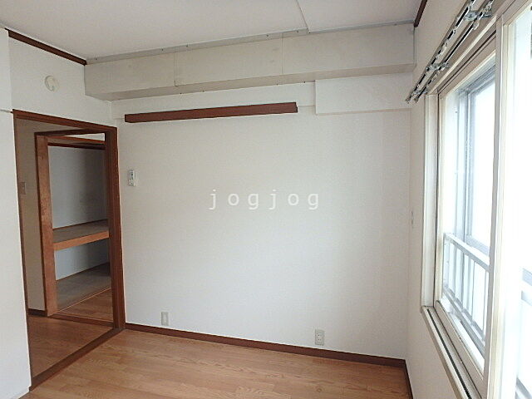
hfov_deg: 79.0
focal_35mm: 21
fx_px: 323
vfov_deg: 63.4
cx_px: 266
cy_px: 200
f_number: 3.5
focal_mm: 3.7
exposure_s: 1/50
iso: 200
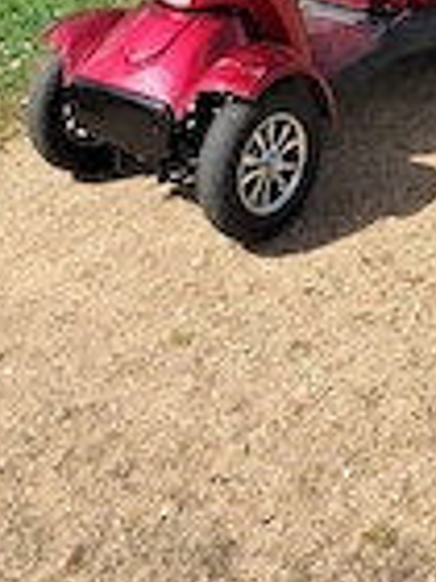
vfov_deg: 22.8
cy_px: -158
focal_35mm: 77
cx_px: 365
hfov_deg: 18.9
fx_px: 1293
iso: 50
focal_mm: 4
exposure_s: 1/526
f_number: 1.8
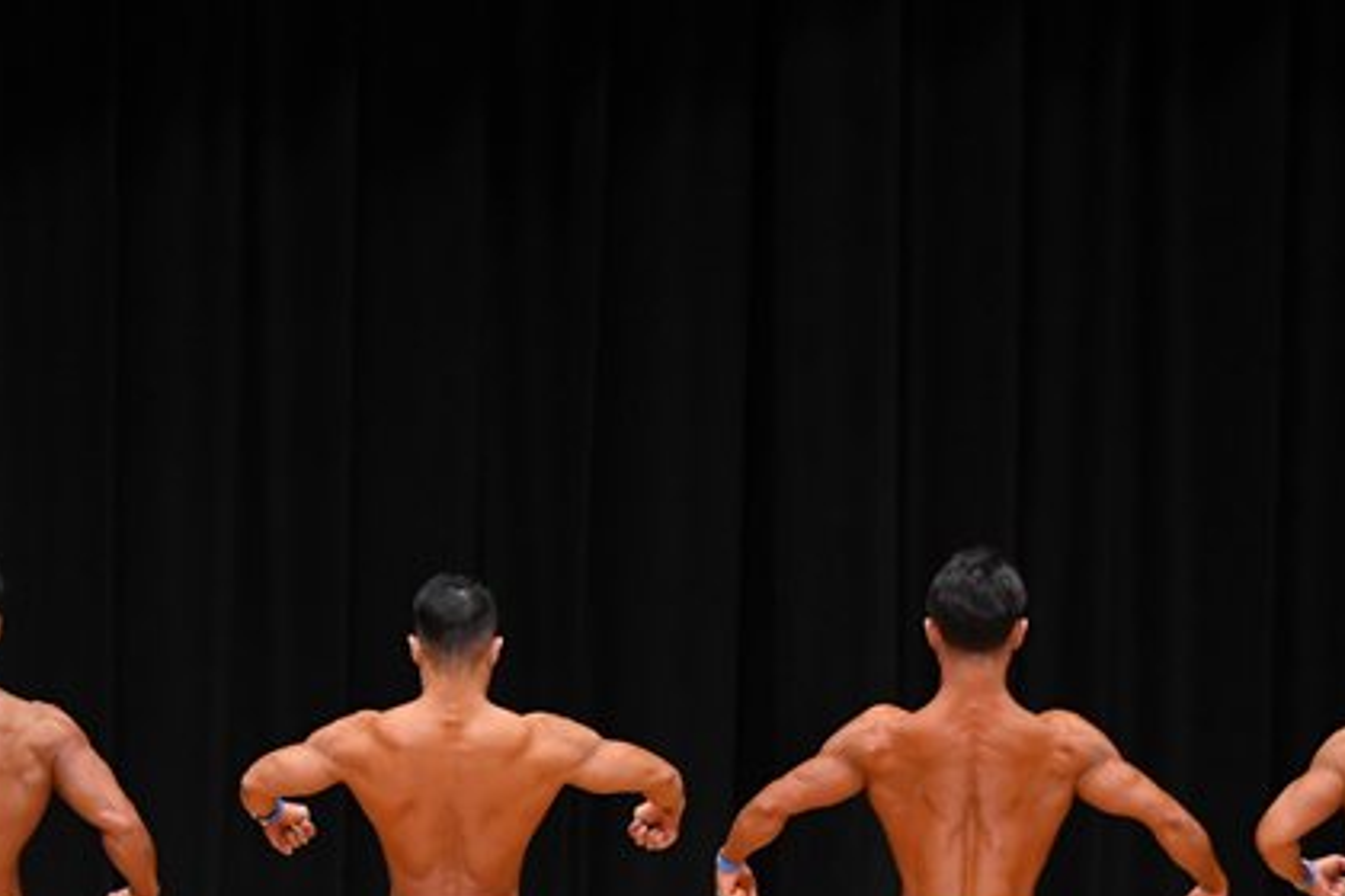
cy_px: 790
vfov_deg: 4.4
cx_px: 219
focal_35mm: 310
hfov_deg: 6.6
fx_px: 11581
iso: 3200
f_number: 5.6
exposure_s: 1/400
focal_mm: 112
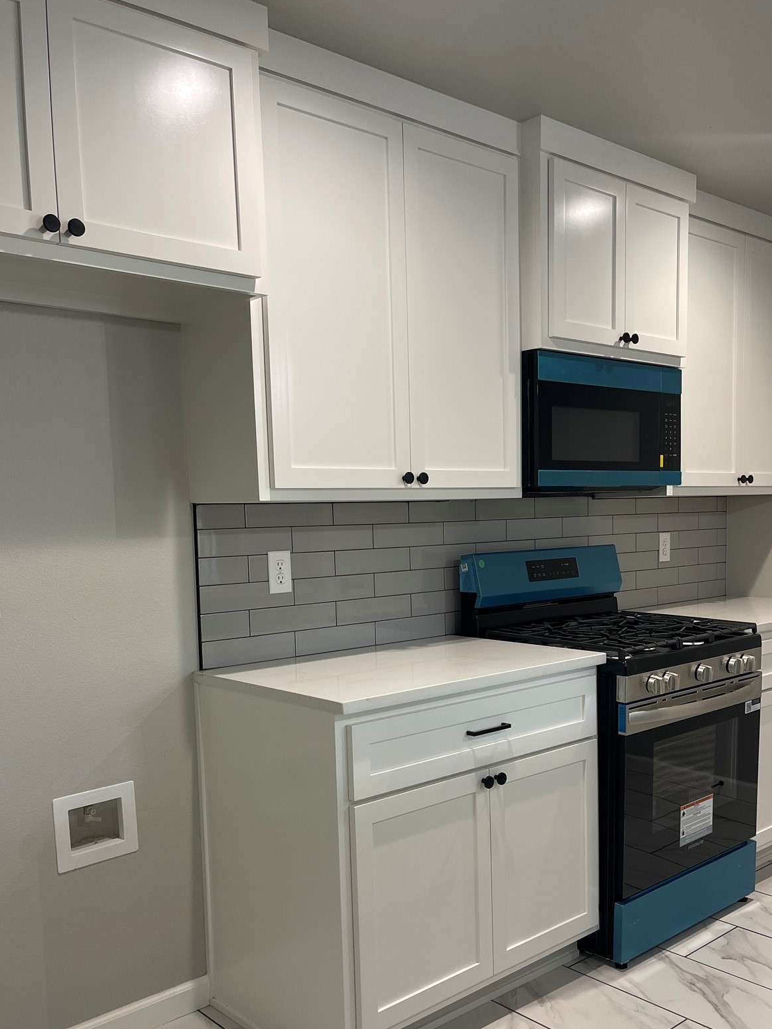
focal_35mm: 31
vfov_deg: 58.0
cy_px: 598
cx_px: 425
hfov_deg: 45.4
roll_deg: +1.8
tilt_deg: -4.5
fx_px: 922
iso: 80
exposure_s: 1/60
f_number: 1.6
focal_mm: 5.1
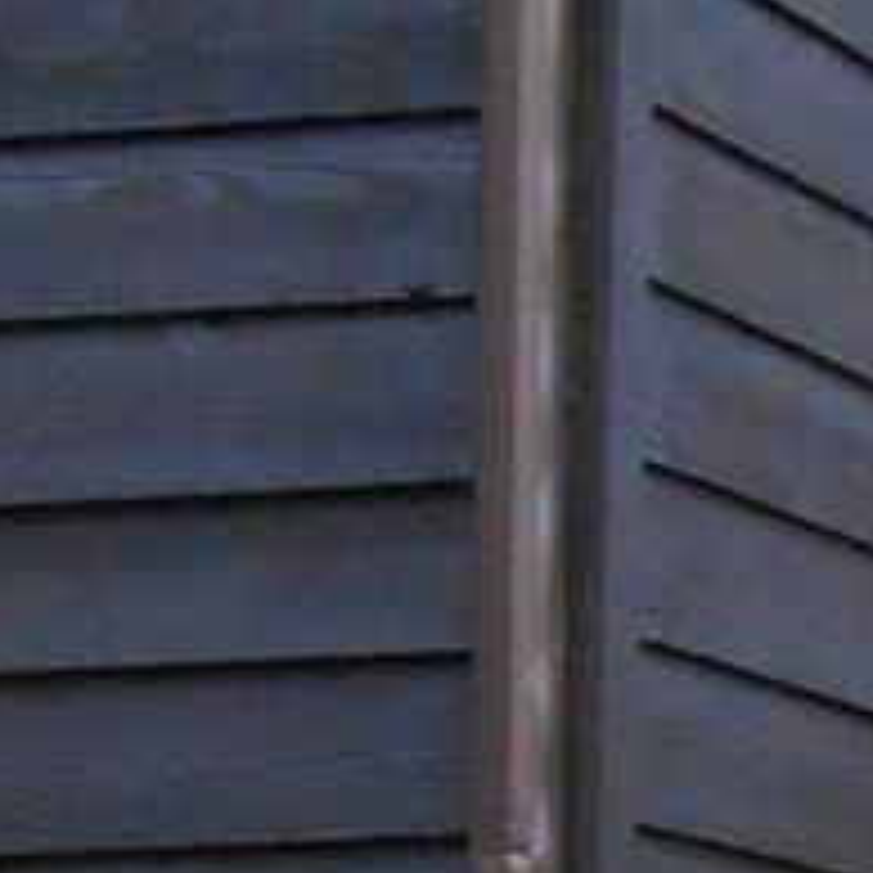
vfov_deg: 9.6
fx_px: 5079
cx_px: 2632
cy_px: 1231
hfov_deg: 8.3
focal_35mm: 178
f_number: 3.5
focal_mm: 4.6
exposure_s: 1/125
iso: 400
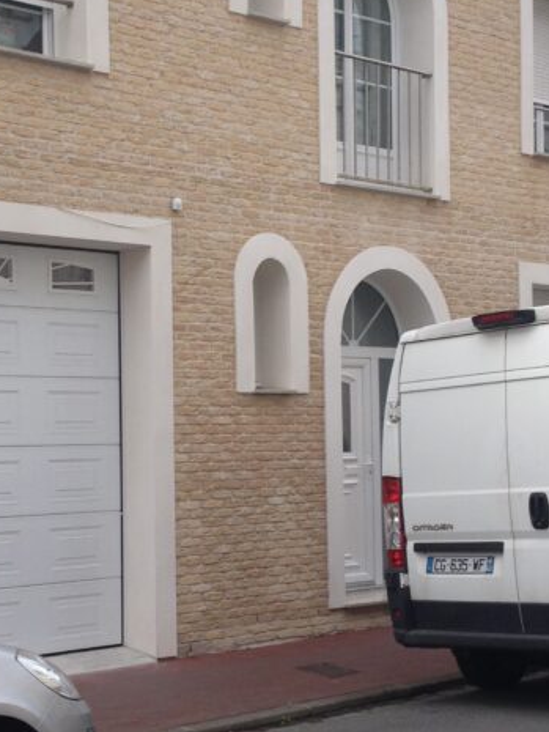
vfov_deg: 25.3
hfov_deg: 19.1
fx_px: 1628
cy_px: 381
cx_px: 181
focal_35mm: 77
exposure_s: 1/569
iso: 50
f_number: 2.4
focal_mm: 4.28
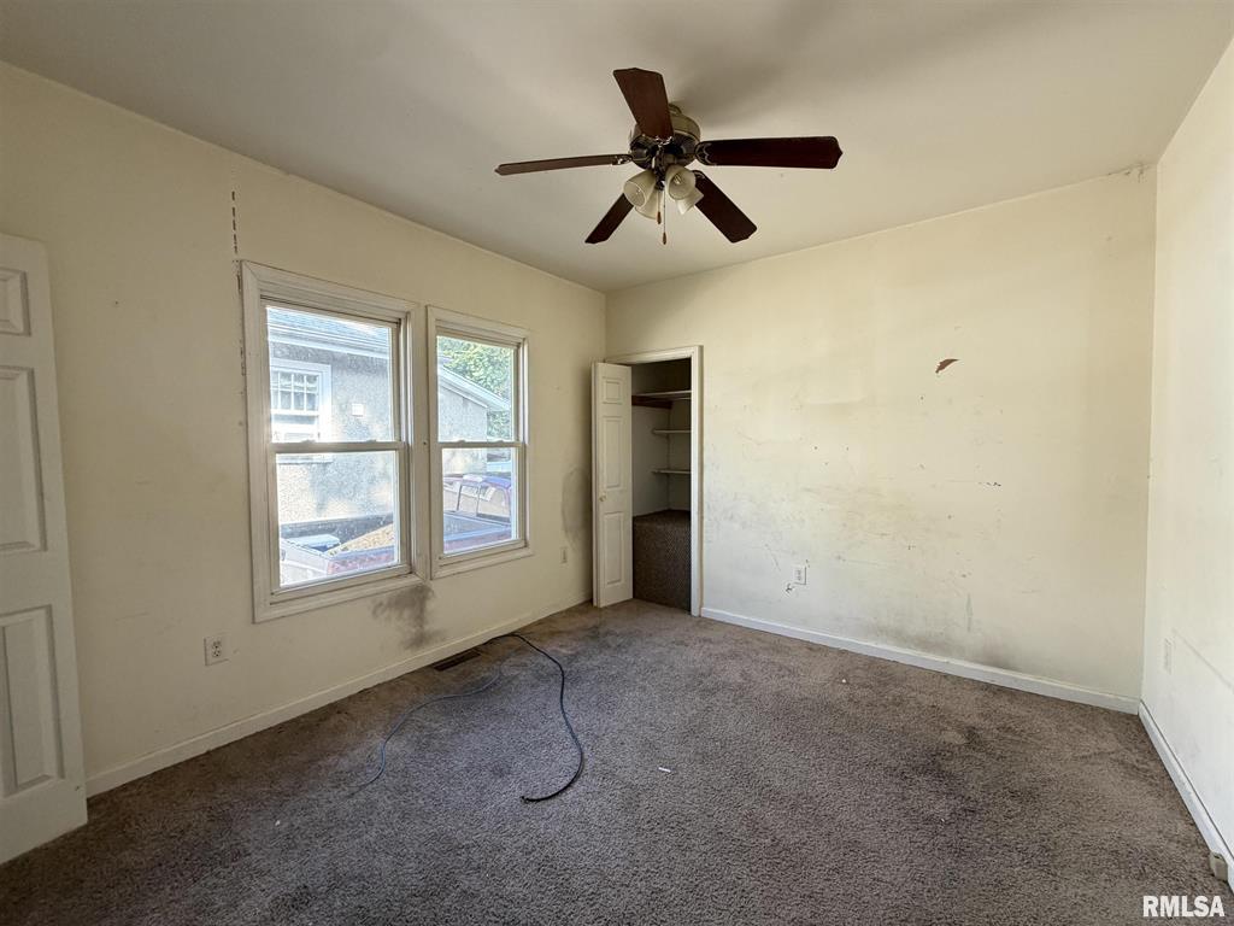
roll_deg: +0.3
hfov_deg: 102.1
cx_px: 617
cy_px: 463
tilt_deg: -1.7
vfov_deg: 85.7
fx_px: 499
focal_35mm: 14
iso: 200
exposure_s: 1/121
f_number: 2.2
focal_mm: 2.22
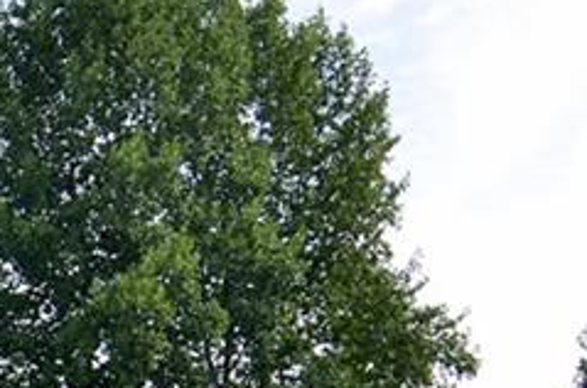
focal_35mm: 109
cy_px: 662
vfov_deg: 11.7
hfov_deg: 18.3
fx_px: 1775
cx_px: 0
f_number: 7.1
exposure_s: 1/250
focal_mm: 17
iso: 100
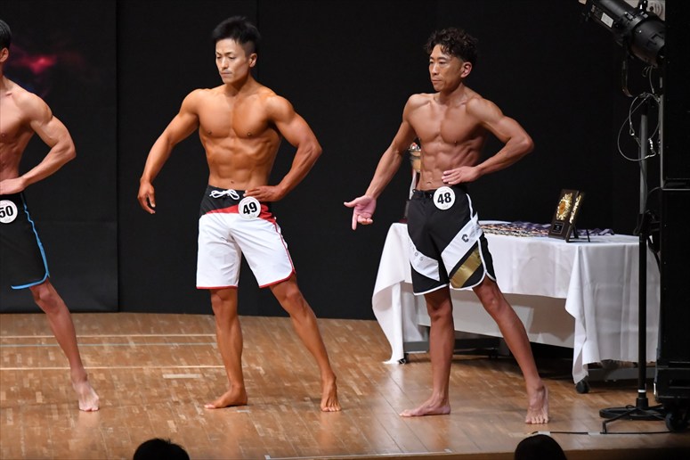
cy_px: 230
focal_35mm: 270
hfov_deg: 7.6
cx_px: 345
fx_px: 5173
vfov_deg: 5.1
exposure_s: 1/400
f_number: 5.6
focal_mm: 180
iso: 8000
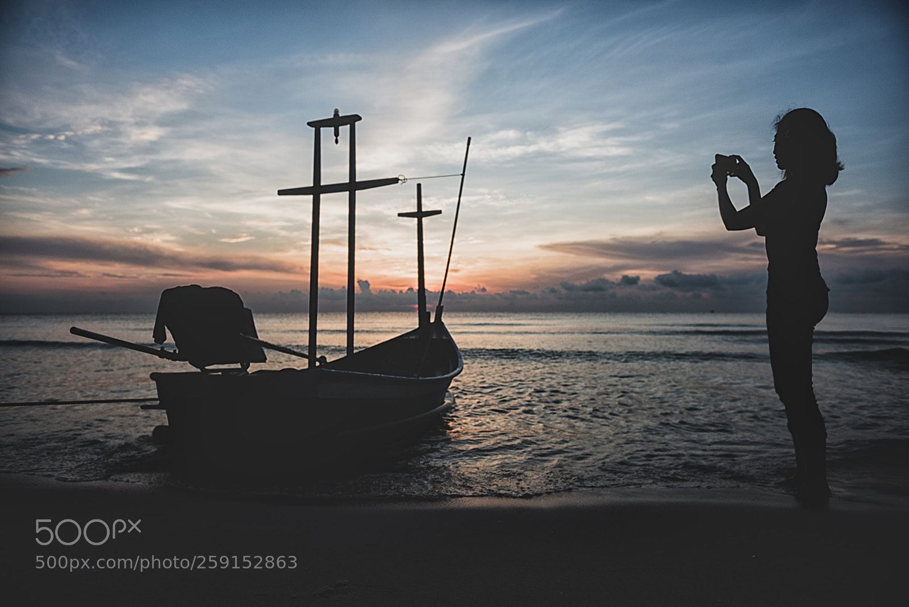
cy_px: 304
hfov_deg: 73.7
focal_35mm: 24
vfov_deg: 53.2
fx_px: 606
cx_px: 454
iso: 100
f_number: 4
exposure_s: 1/160
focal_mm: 24
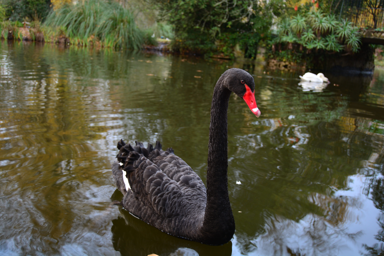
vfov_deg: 38.4
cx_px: 192
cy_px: 128
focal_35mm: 34
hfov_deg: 55.1
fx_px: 368
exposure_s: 1/25
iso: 160
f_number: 3.8
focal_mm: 23
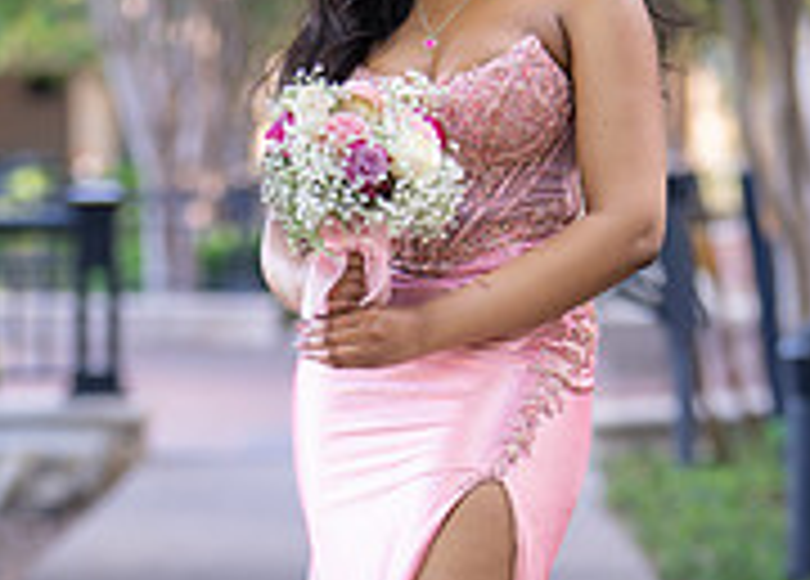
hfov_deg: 10.3
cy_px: 538
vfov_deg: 7.3
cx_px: 480
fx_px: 4514
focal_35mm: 196
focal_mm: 50
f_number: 1.2
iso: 250
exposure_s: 1/640
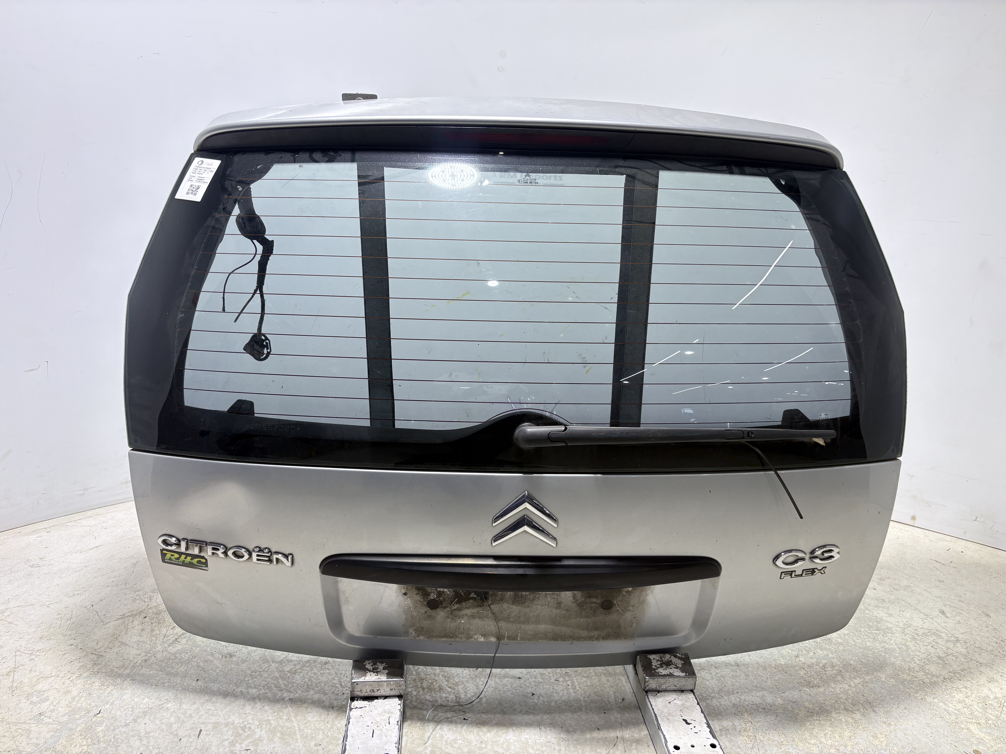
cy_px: 377
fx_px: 756
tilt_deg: -14.4
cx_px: 503
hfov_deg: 67.3
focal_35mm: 26
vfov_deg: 53.1
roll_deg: -1.8
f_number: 1.6
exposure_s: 1/120
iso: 64
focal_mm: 5.96
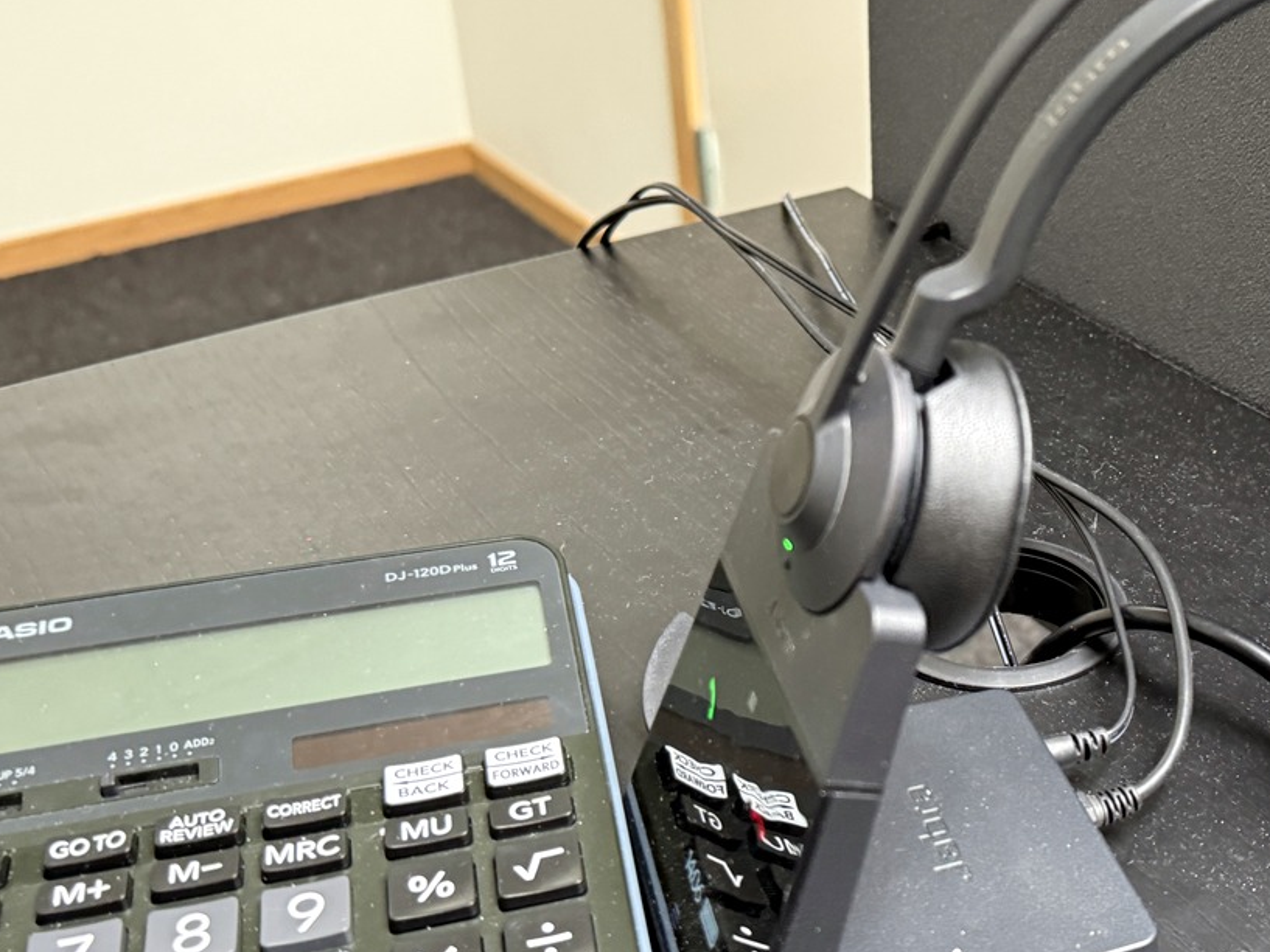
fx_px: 1725
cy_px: 499
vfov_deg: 30.9
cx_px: 1045
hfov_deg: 38.6
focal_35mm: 47
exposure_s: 1/60
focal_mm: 6.76
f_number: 1.78
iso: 500
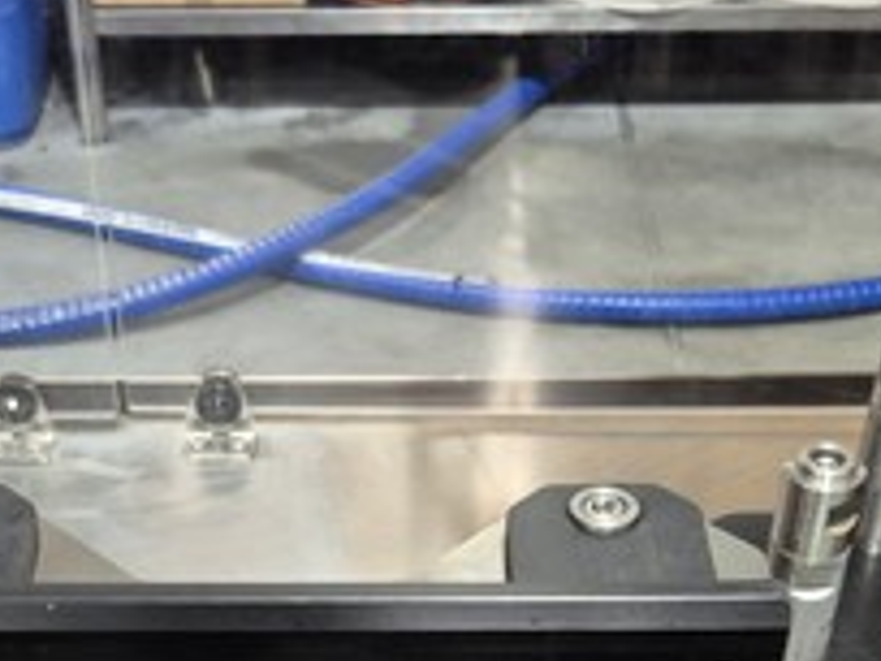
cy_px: 799
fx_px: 1832
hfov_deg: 26.9
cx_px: 324
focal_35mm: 72
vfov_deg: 19.2
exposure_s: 1/100
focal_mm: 5.4
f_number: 1.8
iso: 400
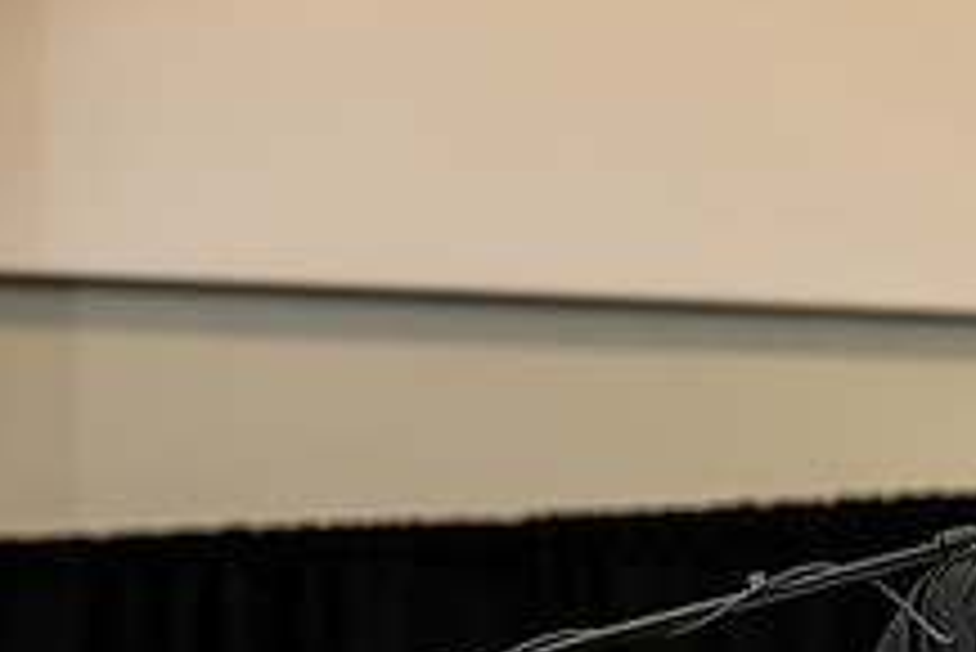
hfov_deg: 7.3
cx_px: 998
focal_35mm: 281
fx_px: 7623
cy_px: 825
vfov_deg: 4.9
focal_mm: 105
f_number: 3.2
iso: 1600
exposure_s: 1/200
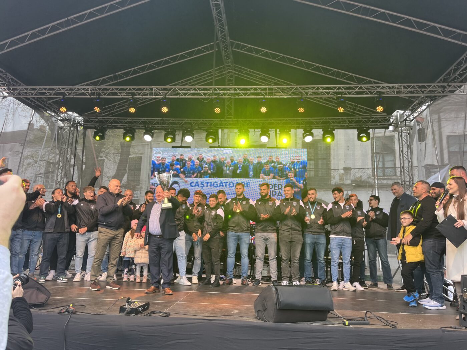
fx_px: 351
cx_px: 234
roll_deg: -1.9
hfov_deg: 67.3
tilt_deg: +9.8
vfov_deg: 53.1
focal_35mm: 26
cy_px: 175
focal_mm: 5.1
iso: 64
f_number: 1.6
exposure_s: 1/120
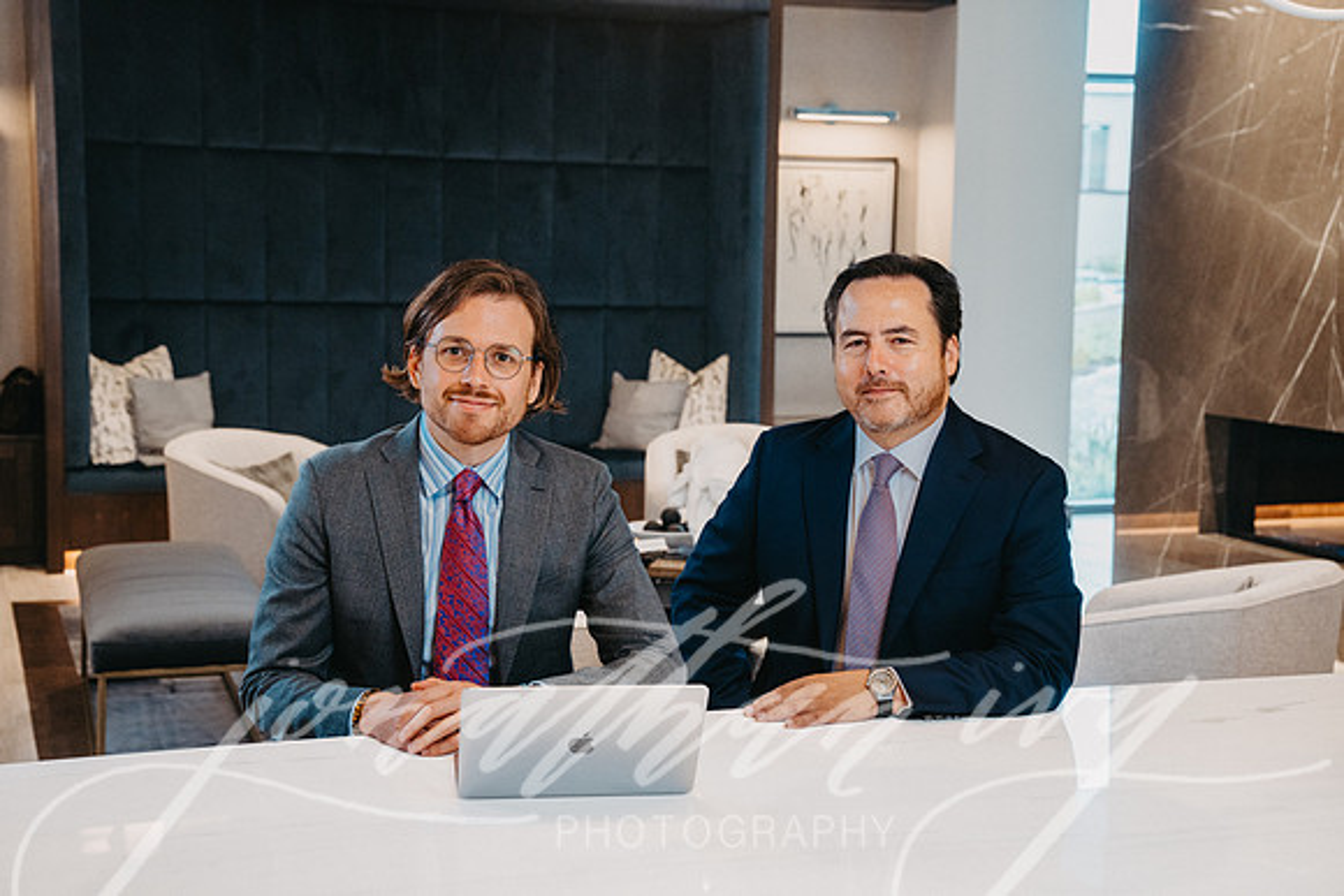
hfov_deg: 37.5
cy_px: 448
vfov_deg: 25.5
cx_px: 672
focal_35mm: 53
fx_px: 1979
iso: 1000
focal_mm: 53
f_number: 5
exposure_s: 1/100
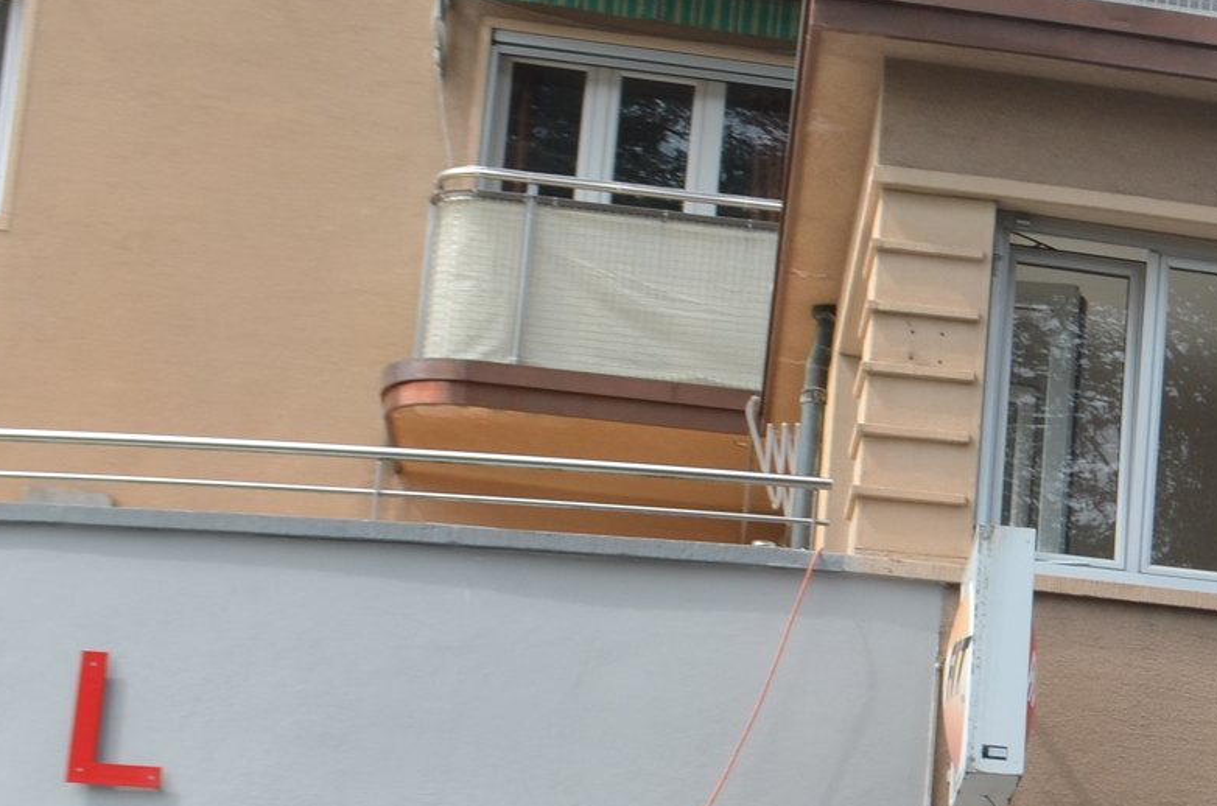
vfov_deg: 12.4
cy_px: 916
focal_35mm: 108
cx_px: 1525
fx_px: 3644
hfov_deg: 17.9
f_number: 8
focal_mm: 22
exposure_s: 1/250
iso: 160
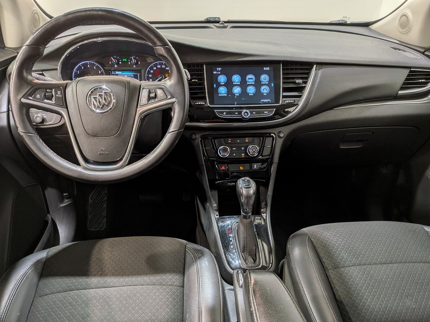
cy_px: 161
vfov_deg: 56.8
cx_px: 215
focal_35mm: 24
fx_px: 298
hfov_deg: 71.6
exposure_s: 1/126
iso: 29
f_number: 1.7
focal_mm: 4.53
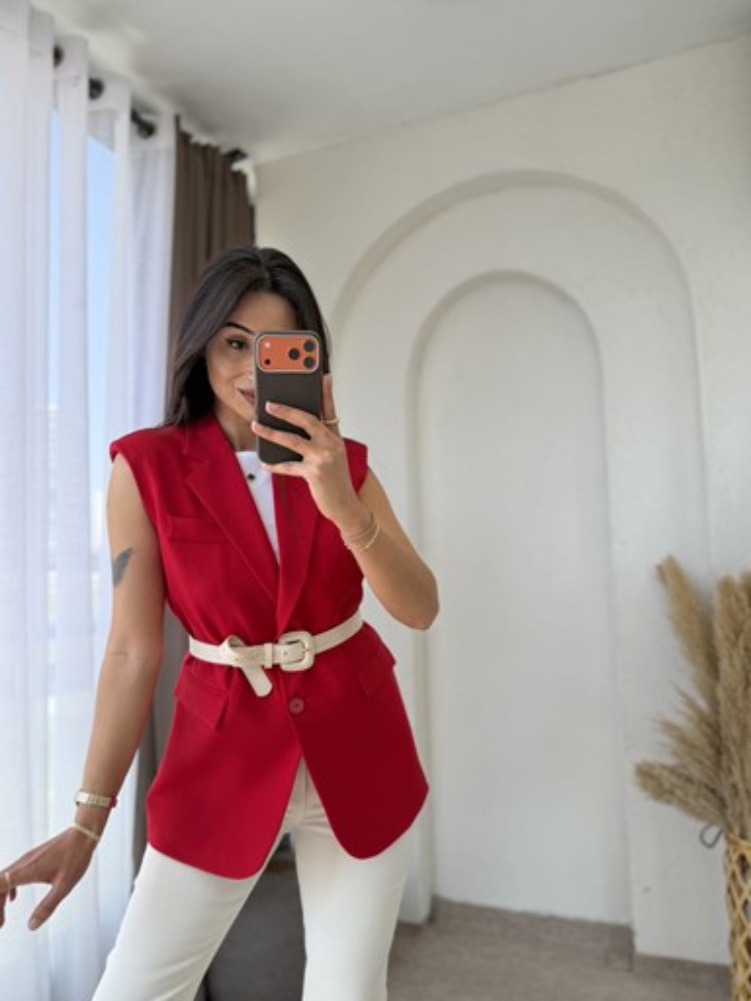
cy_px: 511
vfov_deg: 69.4
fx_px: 723
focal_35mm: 25
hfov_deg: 54.9
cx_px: 374
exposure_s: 1/176
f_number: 1.78
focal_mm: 6.76
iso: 80
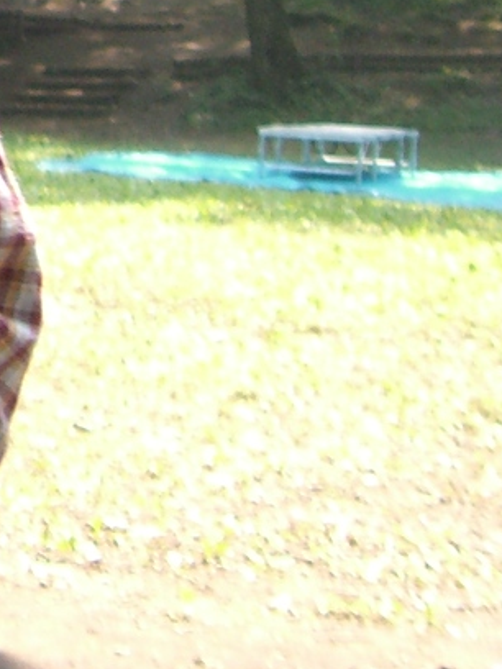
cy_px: -213
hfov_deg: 9.3
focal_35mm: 149
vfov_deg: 12.8
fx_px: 2881
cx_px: -536
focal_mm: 6.2
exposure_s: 1/200
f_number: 2.7
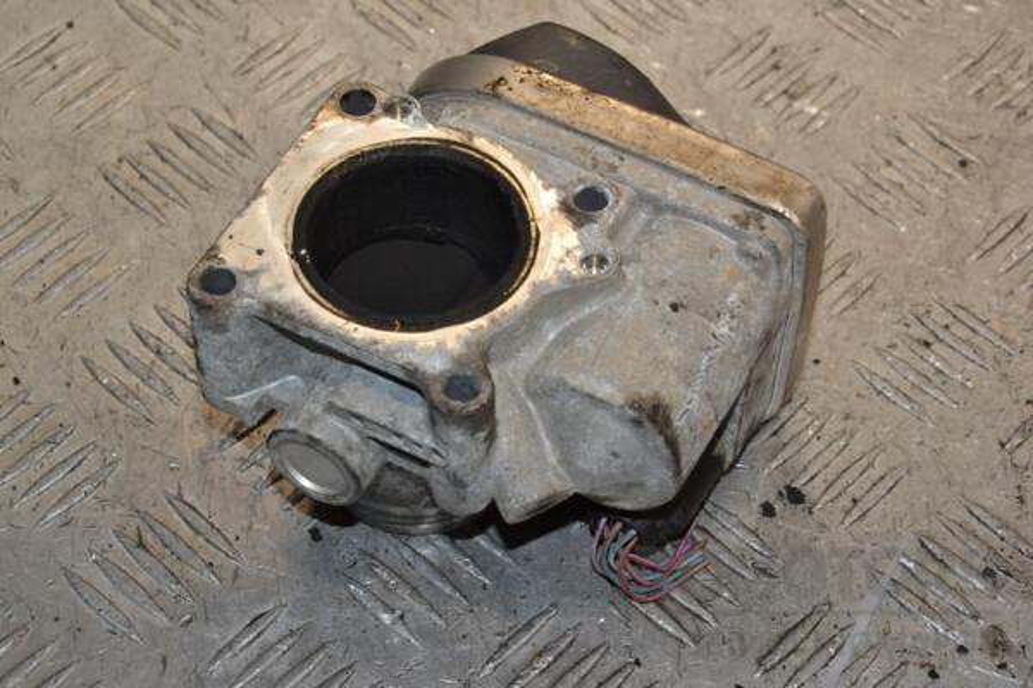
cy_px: 344
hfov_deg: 19.5
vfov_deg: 13.0
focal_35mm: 105
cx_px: 516
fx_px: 3013
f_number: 9
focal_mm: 70
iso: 800
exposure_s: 1/200
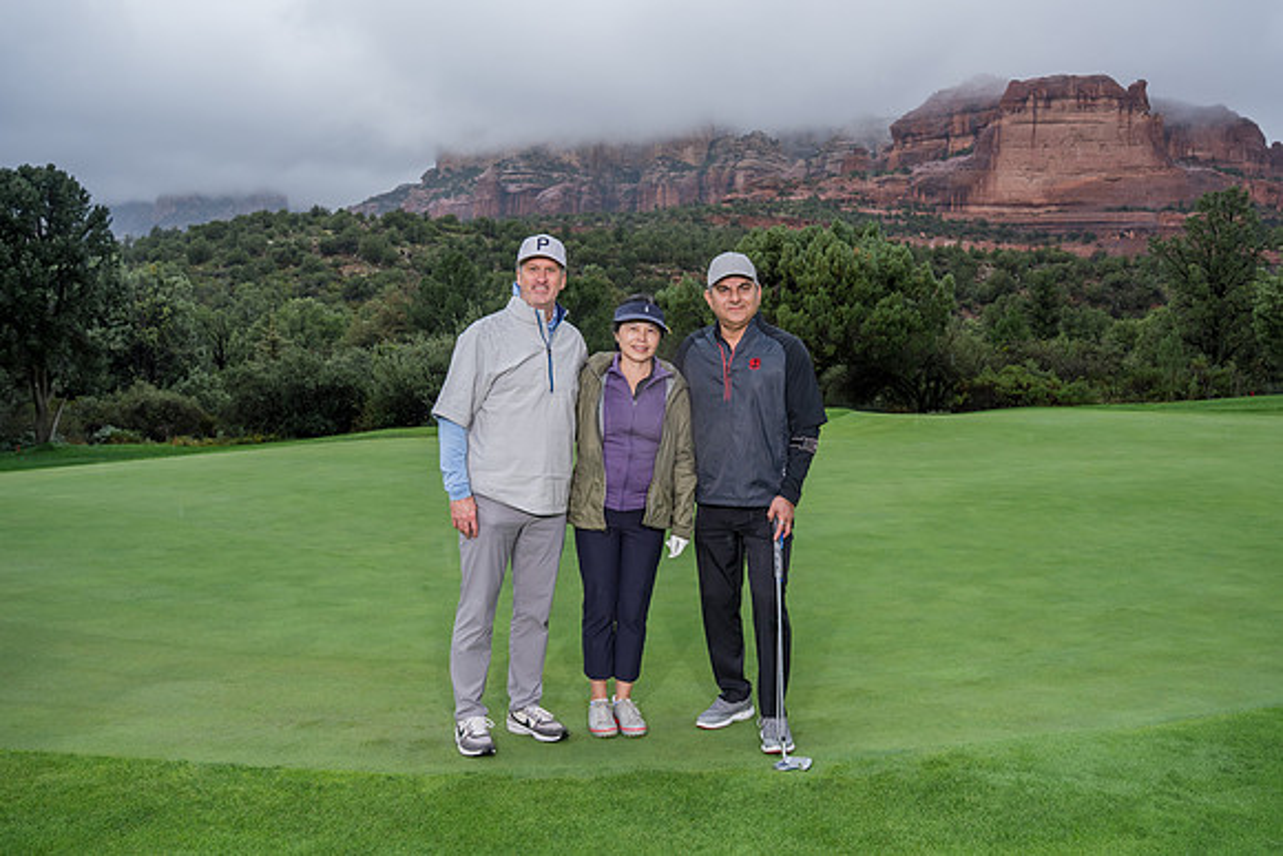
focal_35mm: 31
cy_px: 422
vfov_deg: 42.8
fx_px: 1091
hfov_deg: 60.8
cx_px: 703
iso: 320
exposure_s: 1/400
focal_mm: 26.9
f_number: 5.6
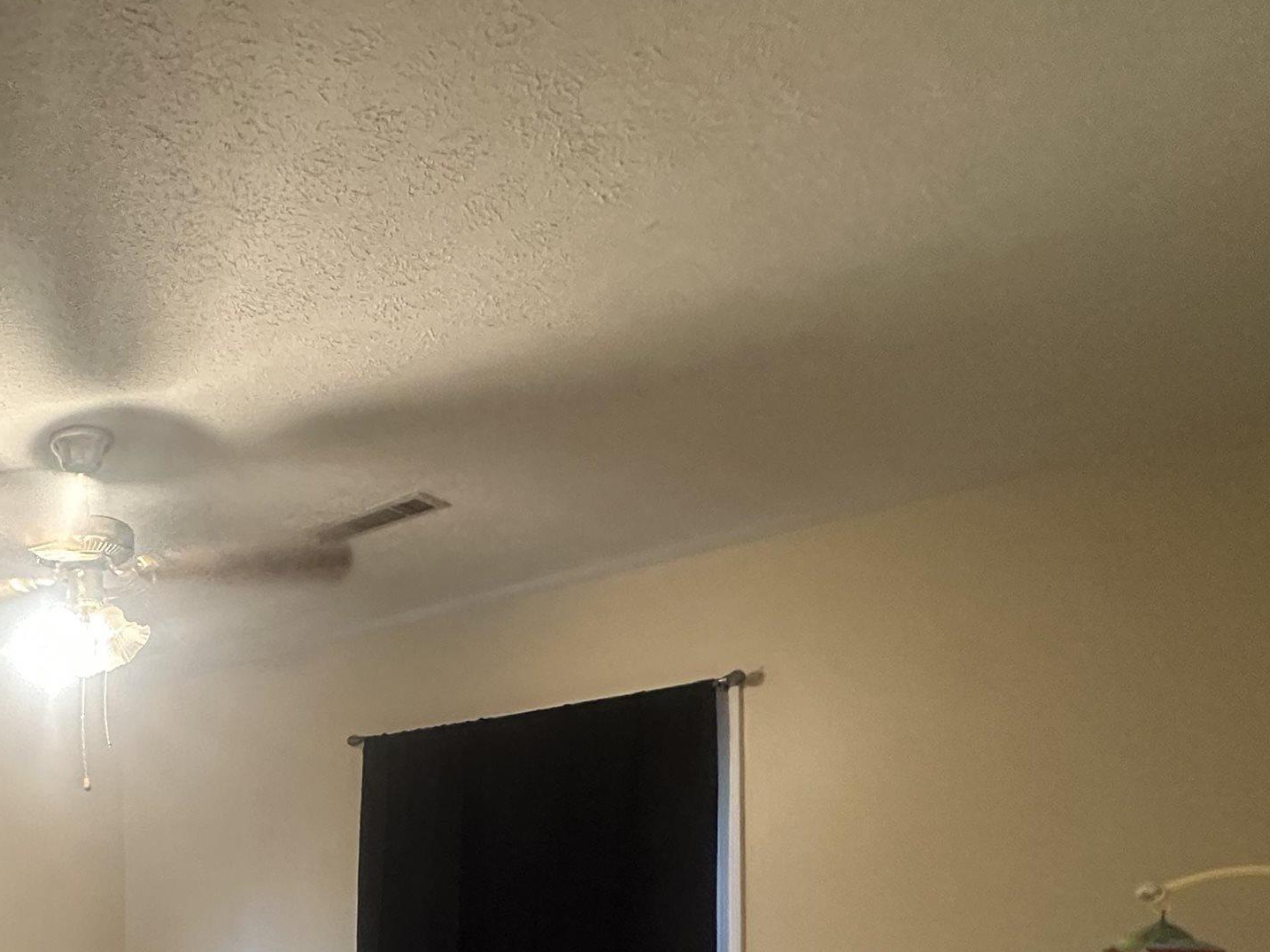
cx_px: 58
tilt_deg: -1.0
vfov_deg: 41.2
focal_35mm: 30
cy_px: 939
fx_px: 1100
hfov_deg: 50.8
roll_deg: +0.5
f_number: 2.2
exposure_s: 1/60
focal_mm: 2.22
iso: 640
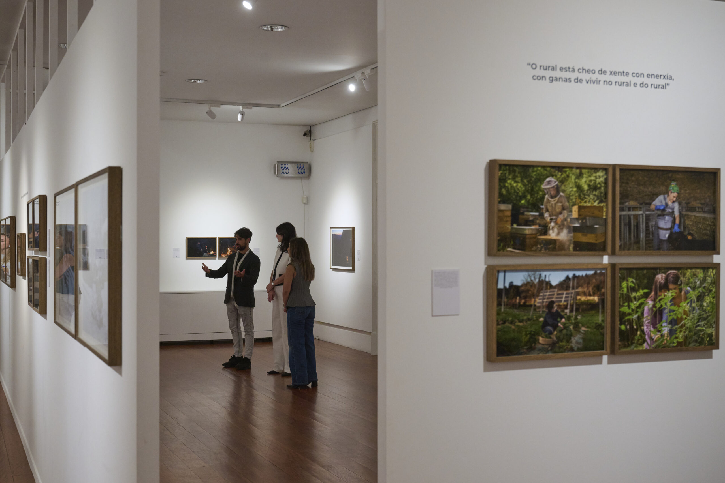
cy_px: 242
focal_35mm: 46
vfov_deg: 29.2
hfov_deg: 42.7
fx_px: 926
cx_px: 362
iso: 2500
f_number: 5
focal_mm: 46
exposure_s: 1/250
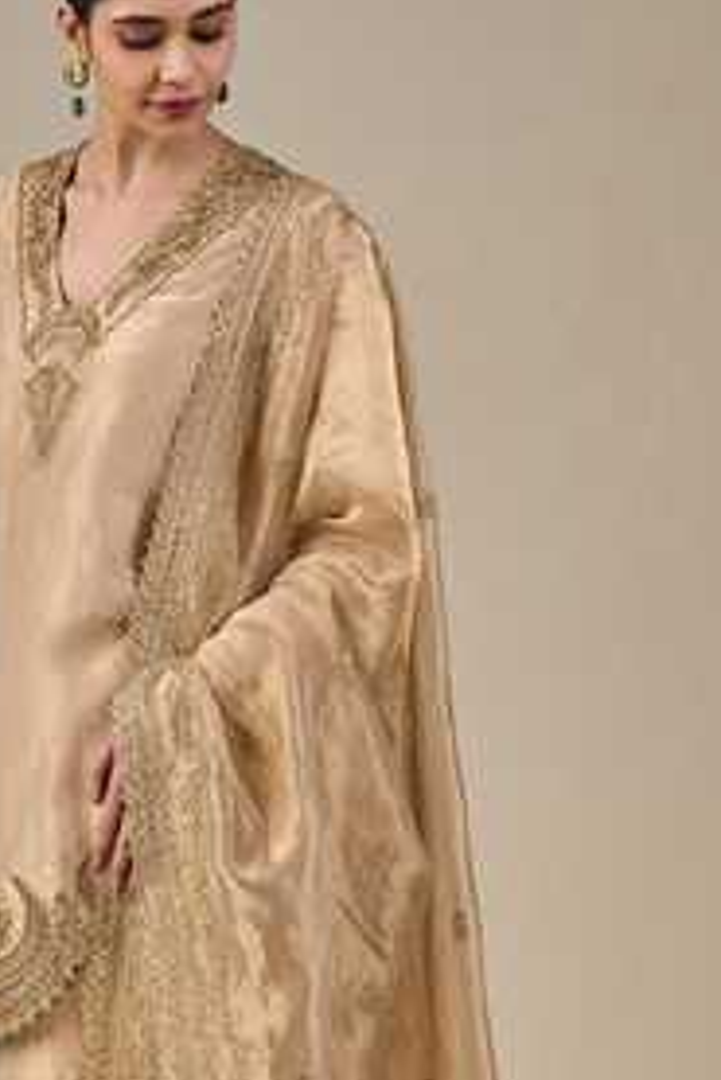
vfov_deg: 22.1
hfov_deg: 15.0
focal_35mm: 91
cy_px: 825
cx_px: 203
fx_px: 2730
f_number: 5.6
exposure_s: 1/160
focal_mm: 48
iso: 250
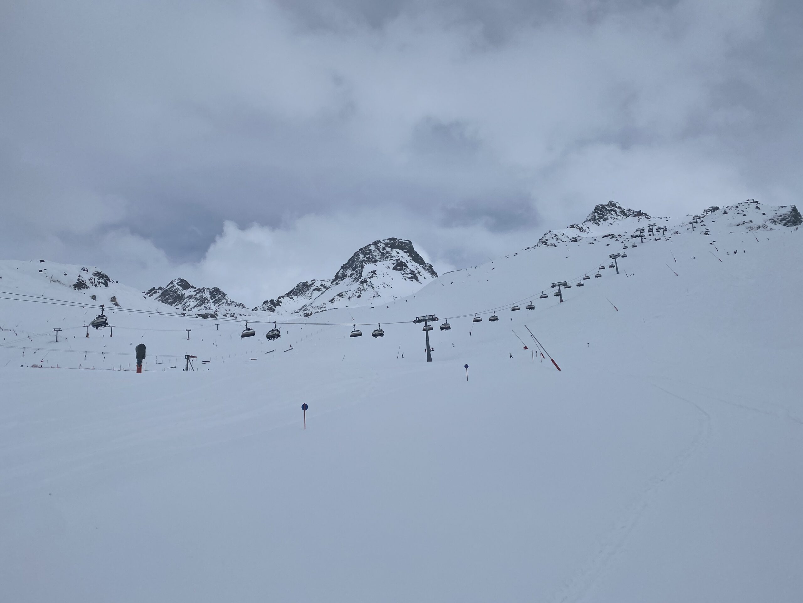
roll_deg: +1.5
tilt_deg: +12.5
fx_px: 603
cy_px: 302
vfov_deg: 53.1
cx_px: 402
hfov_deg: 67.3
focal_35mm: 26
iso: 40
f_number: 1.8
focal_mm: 4.25
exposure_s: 1/22727
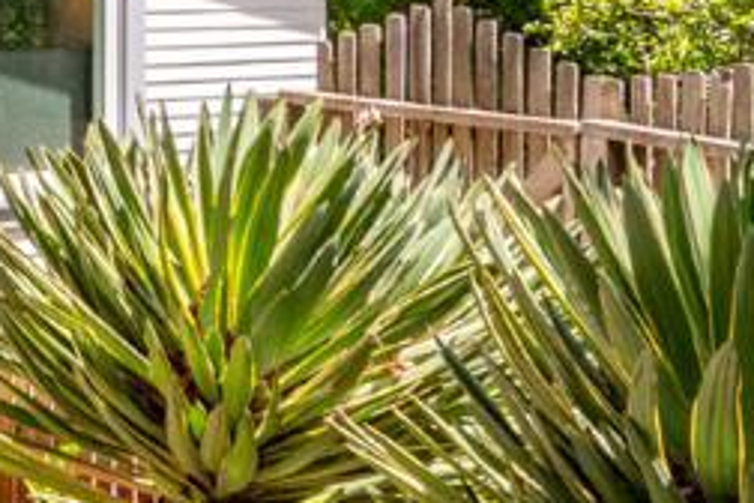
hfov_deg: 15.7
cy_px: -177
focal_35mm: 107
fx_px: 2241
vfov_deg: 12.4
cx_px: -688
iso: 200
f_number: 9
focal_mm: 18
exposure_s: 1/200
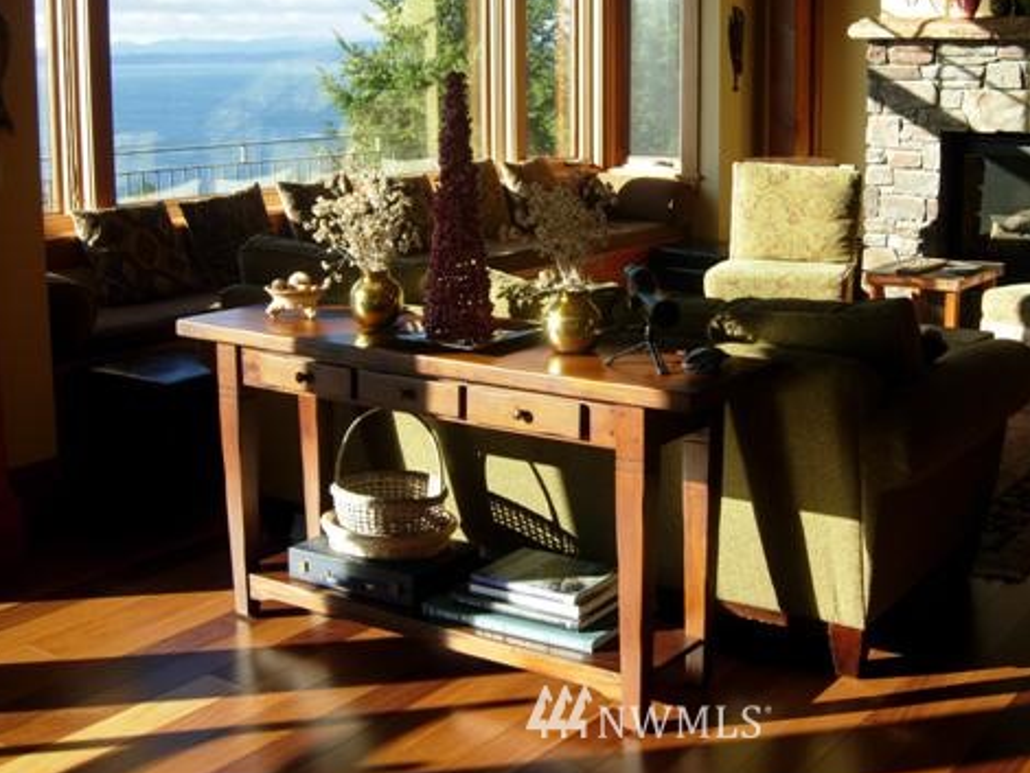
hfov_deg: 38.6
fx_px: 1459
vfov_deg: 29.5
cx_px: 649
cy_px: 269
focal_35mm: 49
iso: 50
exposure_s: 1/140
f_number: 3.8
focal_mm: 7.5
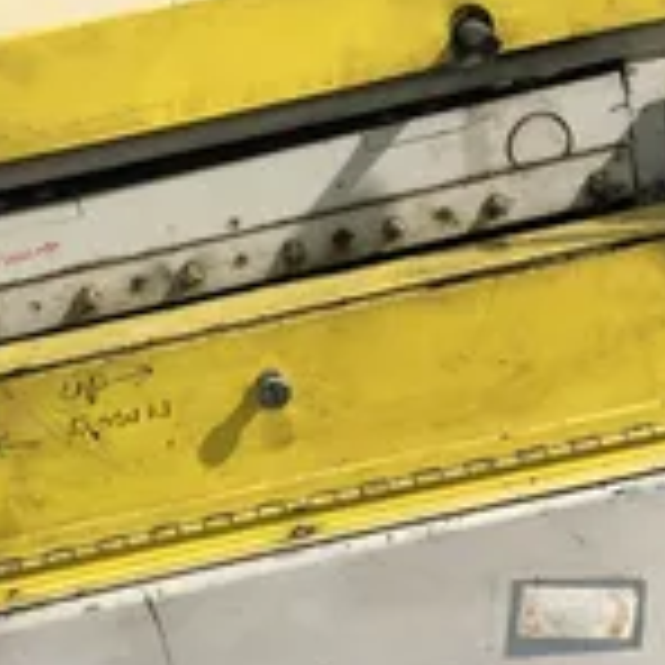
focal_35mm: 67
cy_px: 306
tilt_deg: -18.4
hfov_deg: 25.7
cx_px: 261
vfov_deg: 25.7
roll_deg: -3.0
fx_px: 1456
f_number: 1.8
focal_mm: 4
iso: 40
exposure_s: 1/15
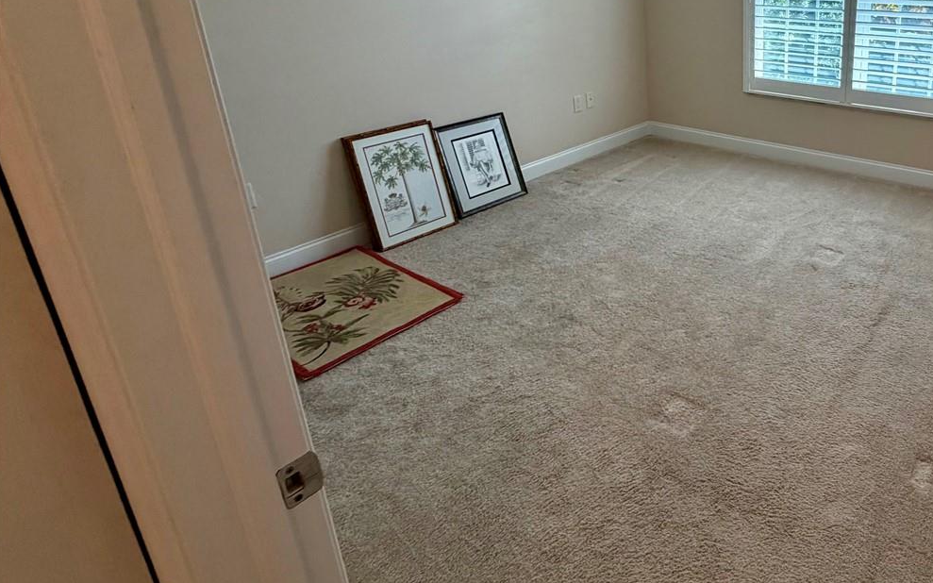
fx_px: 610
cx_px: 749
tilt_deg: -16.9
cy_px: 131
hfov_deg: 67.6
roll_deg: -0.1
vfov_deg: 48.6
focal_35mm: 24
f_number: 2.2
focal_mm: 2.22
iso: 200
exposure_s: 1/120
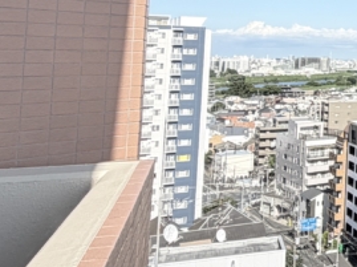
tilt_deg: +4.9
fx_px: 690
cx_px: 619
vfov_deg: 21.3
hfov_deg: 21.1
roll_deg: +0.1
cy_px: 13
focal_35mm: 67
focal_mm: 2.22
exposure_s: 1/770
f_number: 2.2
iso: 32
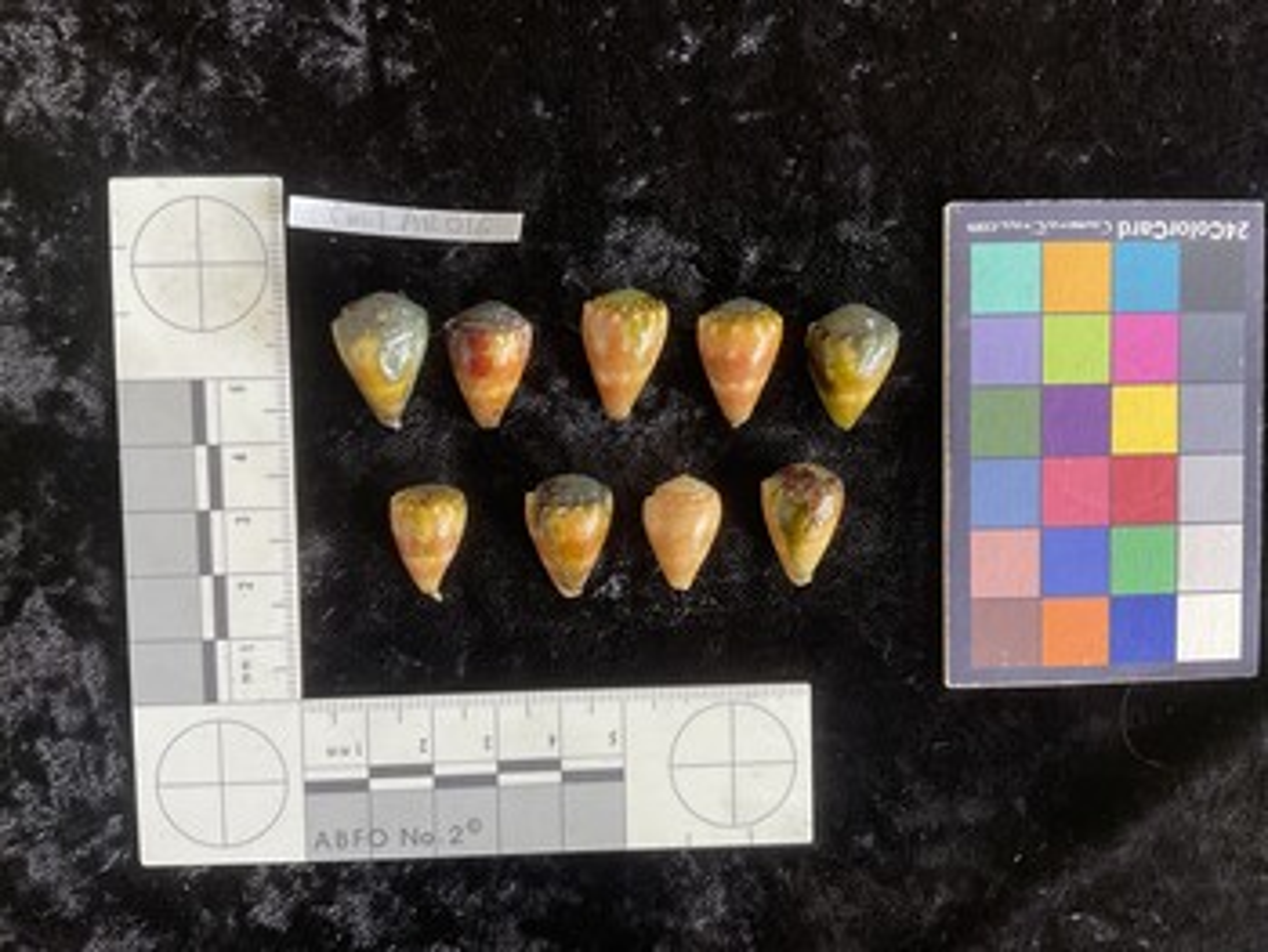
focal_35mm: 29
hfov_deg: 61.6
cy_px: 476
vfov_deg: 48.3
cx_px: 634
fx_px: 1063
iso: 64
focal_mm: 3
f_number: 1.8
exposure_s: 1/60
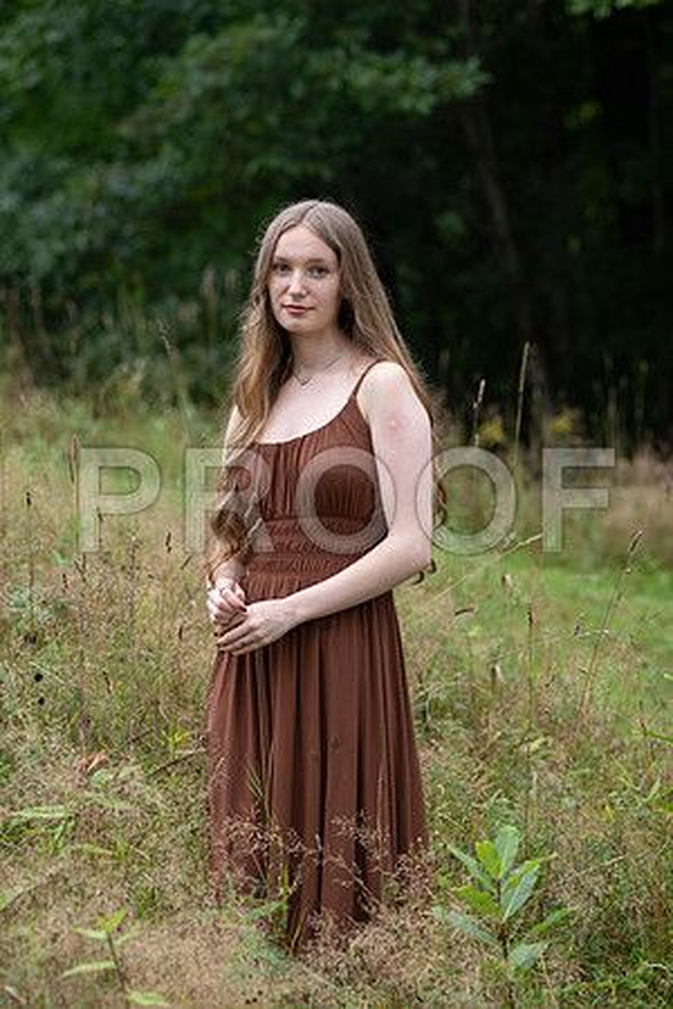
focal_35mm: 130
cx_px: 336
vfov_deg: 15.8
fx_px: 3645
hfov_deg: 10.5
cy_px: 504
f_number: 5
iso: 640
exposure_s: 1/200
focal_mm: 130
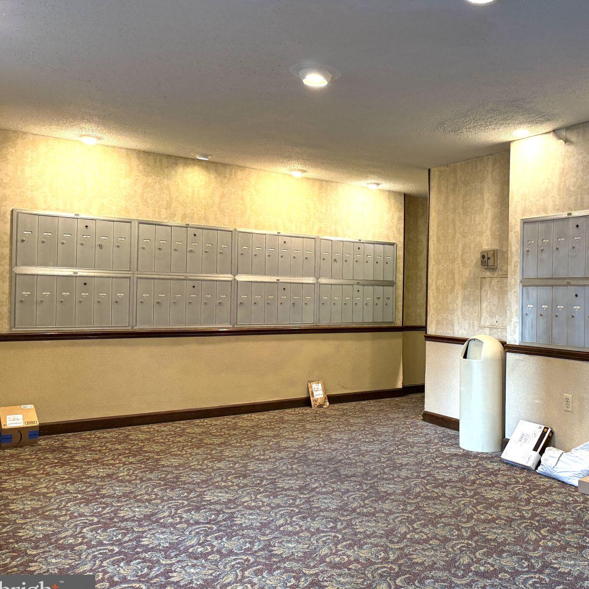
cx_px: 421
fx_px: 597
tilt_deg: +1.5
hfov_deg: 50.9
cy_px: 286
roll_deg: -1.1
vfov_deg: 52.5
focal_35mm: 31
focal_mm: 6.76
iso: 200
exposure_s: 1/60
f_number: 1.78
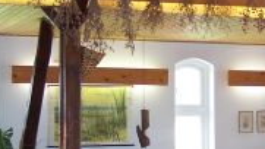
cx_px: 198
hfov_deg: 18.7
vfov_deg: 10.6
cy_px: 69
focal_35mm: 114
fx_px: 801
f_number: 2.8
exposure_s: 1/30
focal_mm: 8
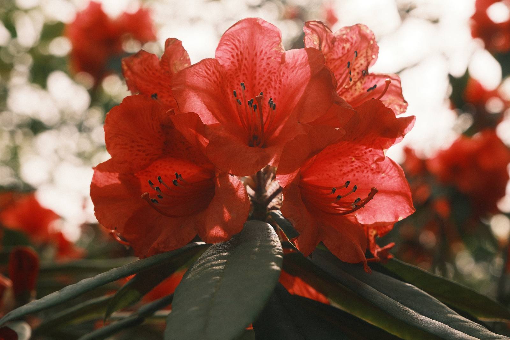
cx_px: 255
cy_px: 170
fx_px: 949
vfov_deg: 20.3
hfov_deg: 30.1
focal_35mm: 67
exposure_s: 1/800
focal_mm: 44.7
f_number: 5.6
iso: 640
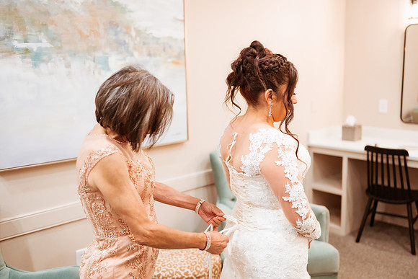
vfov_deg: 37.9
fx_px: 406
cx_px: 209
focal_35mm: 35
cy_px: 140
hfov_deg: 54.4
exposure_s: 1/500
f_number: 1.8
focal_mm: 35
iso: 1250
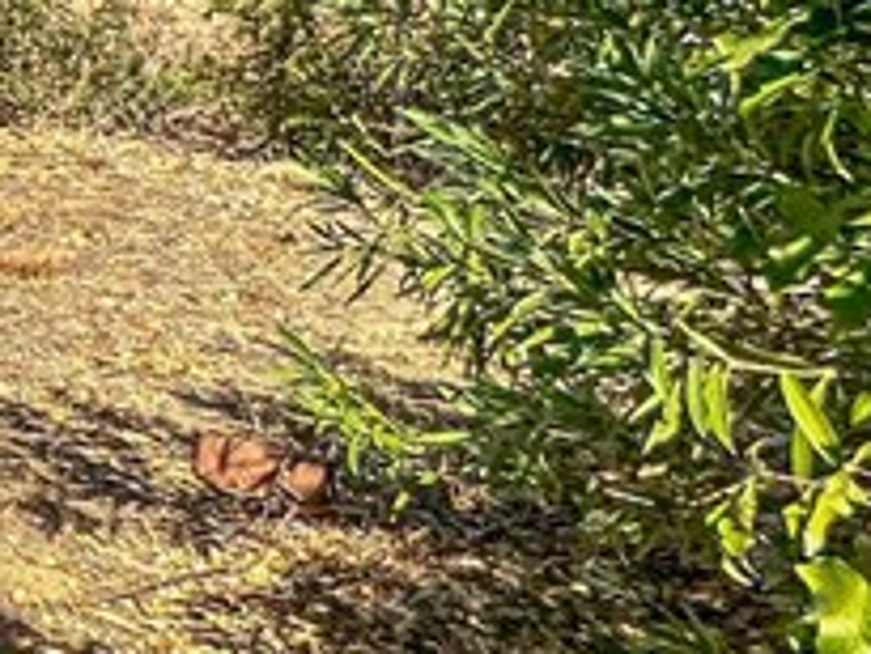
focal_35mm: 70
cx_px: -1207
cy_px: -81
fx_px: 1762
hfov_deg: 15.3
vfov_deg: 20.0
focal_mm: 2.22
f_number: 2.2
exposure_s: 1/1150
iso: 40
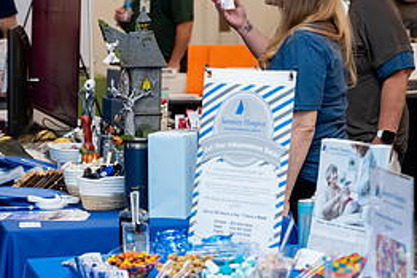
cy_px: 64
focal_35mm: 133
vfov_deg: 10.3
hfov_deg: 15.4
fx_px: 1541
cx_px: 253
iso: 2000
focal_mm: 60
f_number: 4
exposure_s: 1/320
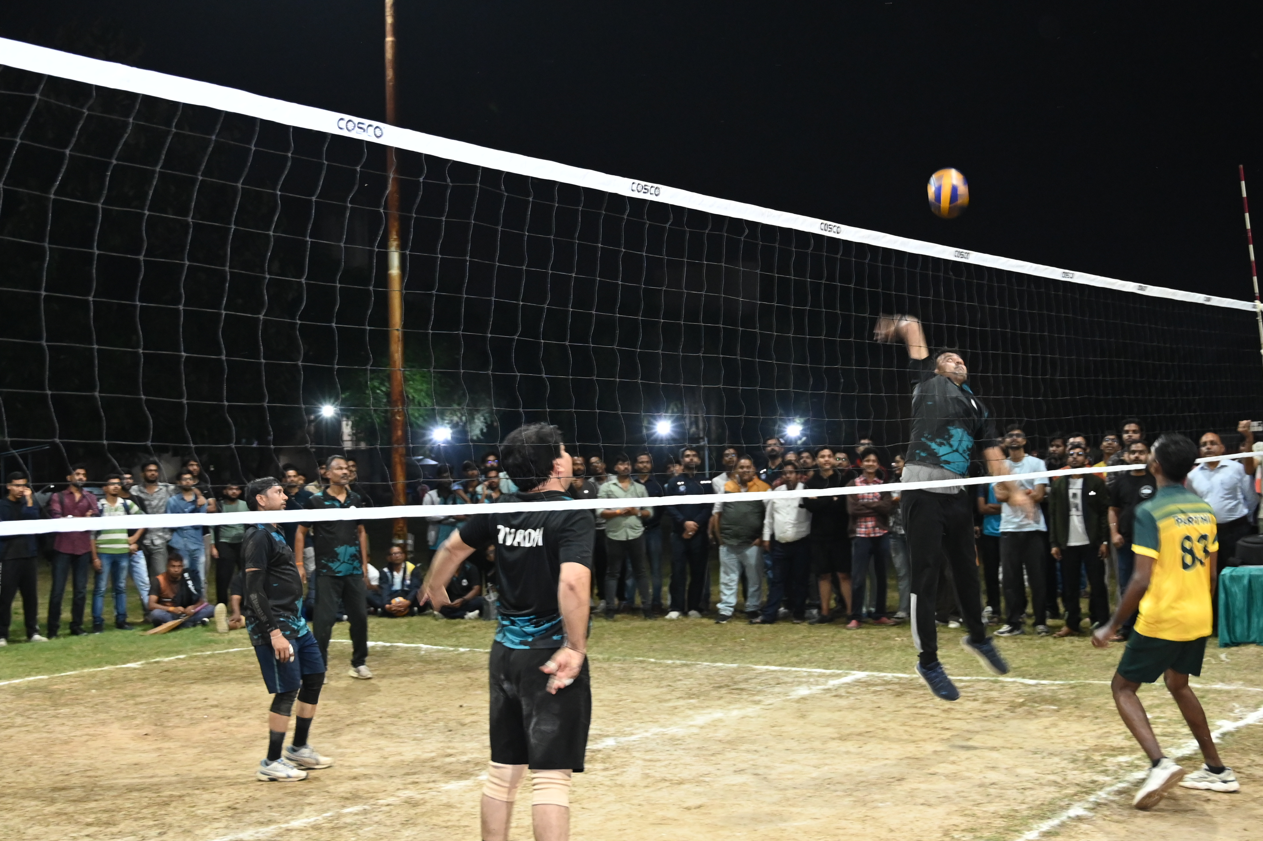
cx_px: 649
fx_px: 1613
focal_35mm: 46
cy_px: 402
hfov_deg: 42.8
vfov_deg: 29.2
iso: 3200
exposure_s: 1/60
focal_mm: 29
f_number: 4
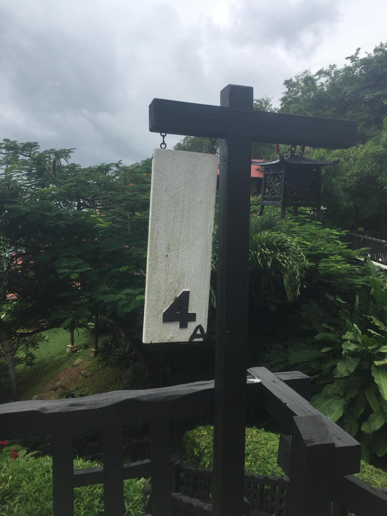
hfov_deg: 48.2
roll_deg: -0.8
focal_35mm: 29
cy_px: 258
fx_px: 432
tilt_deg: -6.6
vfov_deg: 61.7
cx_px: 194
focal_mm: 4.15
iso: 32
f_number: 2.2
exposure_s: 1/1582
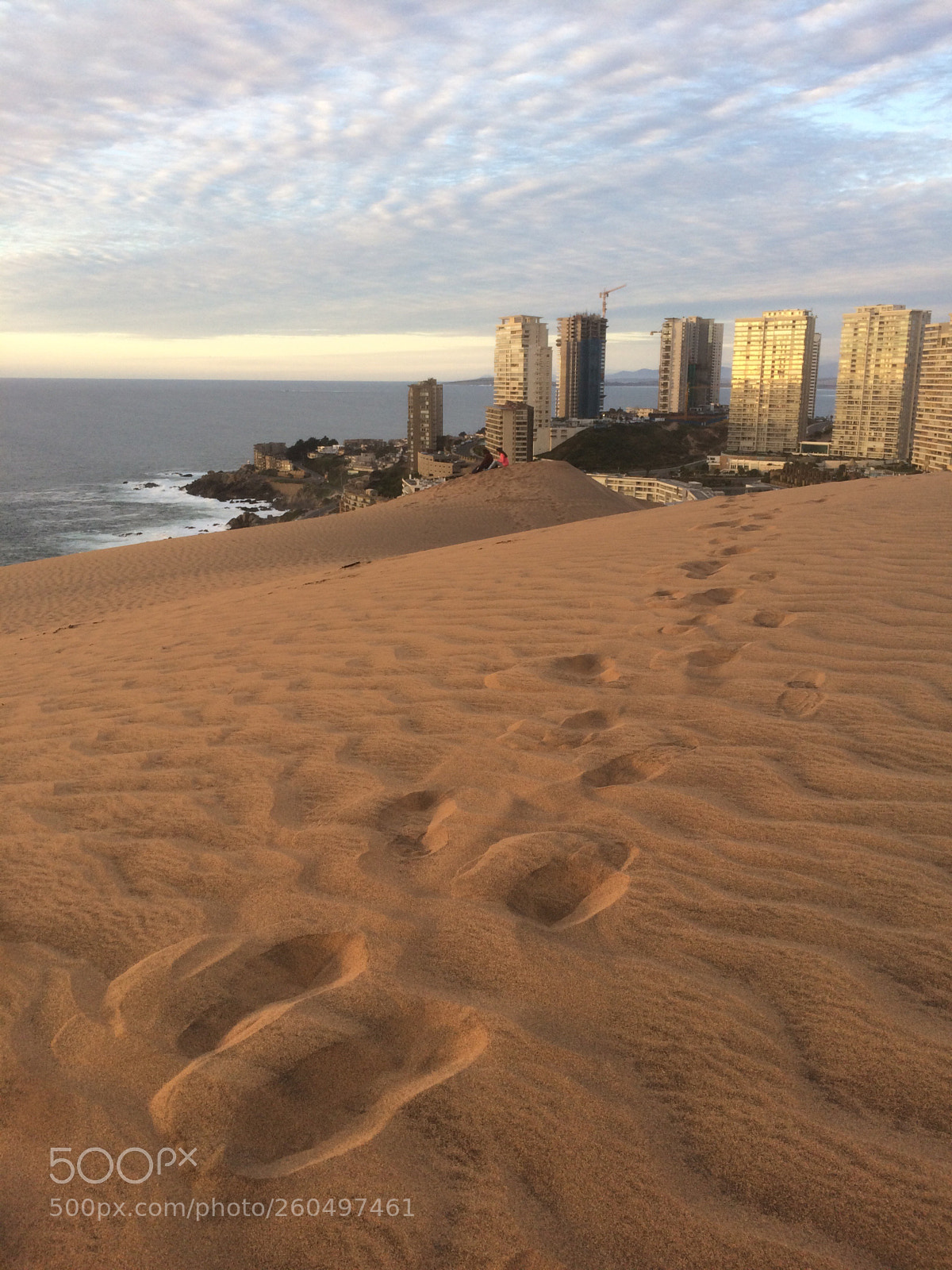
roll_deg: -0.4
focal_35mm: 29
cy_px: 635
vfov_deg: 61.7
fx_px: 1063
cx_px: 476
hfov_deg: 48.2
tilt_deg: -15.0
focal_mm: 4.15
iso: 32
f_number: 2.2
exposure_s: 1/211
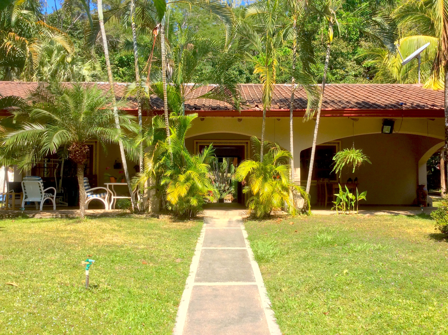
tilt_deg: +3.0
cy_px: 168
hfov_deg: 56.9
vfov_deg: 44.1
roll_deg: +1.6
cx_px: 224
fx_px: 414
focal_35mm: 32
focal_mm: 3.3
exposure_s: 1/608
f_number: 2.4
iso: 32
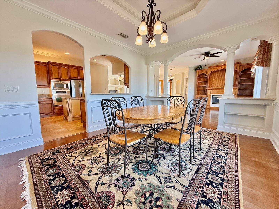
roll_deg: +0.3
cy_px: 104
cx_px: 140
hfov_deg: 102.1
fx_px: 113
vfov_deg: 85.7
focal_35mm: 14
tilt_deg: -4.6
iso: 80
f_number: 2.2
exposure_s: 1/120
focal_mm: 2.22
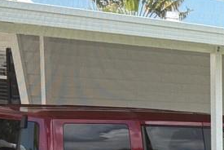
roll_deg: -3.2
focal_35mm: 145
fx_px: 903
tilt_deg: -10.3
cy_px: 271
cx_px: 516
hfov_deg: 11.8
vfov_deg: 9.1
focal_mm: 6.76
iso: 100
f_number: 1.78
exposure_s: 1/1689
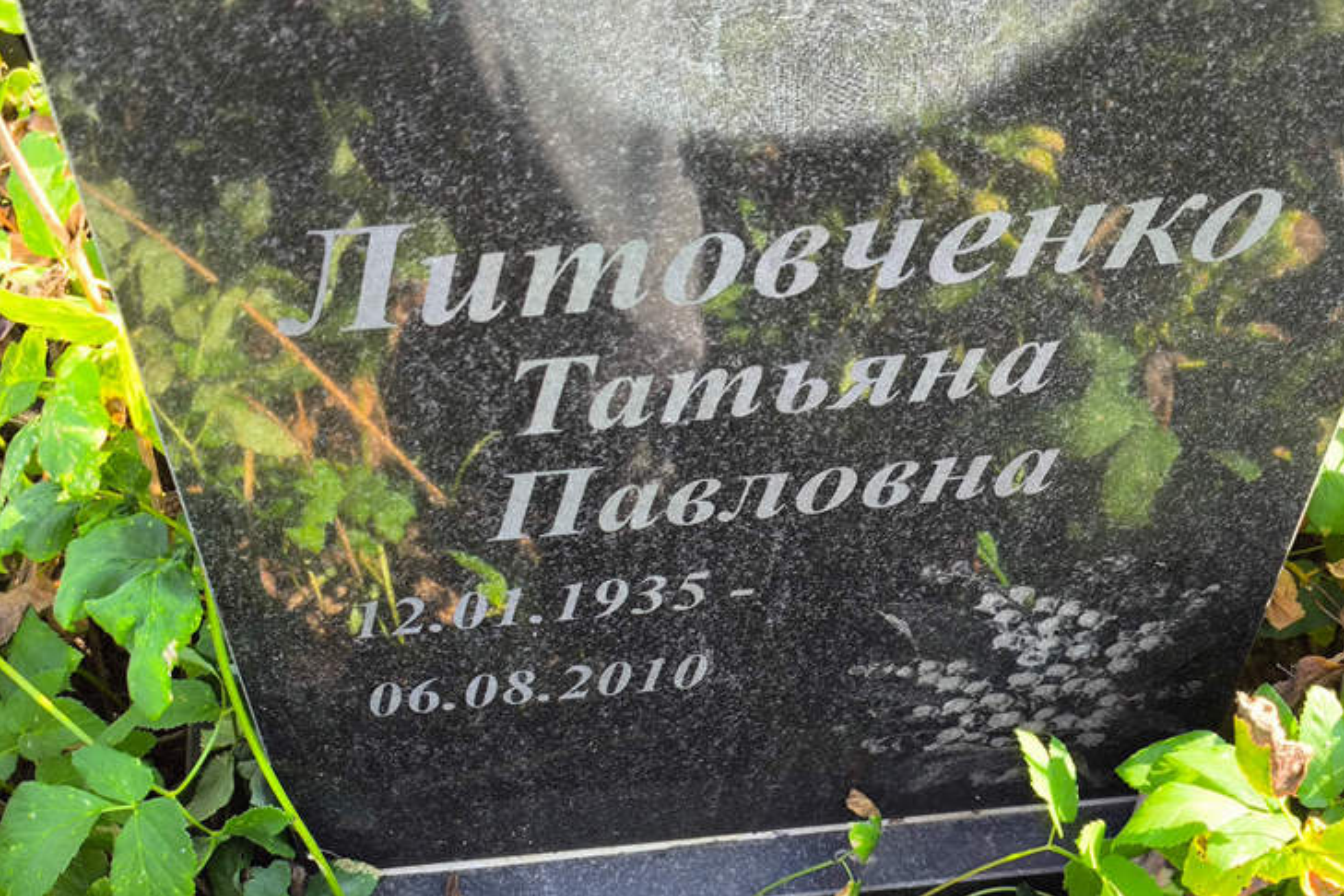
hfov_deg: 35.0
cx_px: 705
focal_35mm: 57
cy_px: 492
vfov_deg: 23.8
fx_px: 2128
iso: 50
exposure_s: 1/121
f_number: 1.7
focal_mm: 4.71
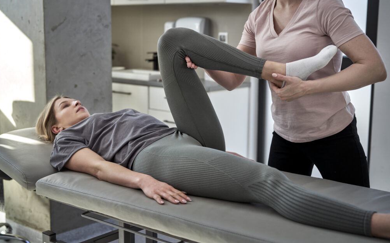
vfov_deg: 24.8
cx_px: 193
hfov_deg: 38.9
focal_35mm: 52
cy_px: 111
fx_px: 553
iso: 250
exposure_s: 1/320
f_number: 2.5
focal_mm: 50
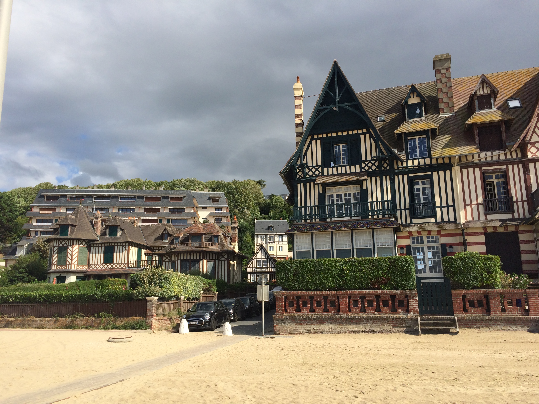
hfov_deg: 61.7
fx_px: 452
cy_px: 202
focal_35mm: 29
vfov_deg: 48.2
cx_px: 270
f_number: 2.2
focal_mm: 4.15
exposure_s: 1/2283
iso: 32
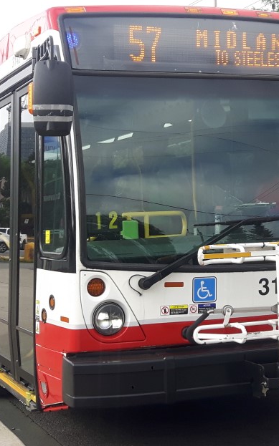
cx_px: 167
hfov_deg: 23.9
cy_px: 217
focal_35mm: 54
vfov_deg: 37.5
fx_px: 657
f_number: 1.9
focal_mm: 3.7
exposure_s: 1/439
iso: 40
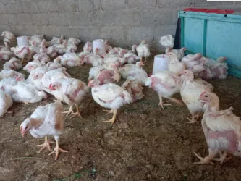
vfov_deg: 46.7
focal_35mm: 30
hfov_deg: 59.9
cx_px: 117
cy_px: 80
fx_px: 209
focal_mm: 4.6
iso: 160
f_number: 2
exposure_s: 1/30
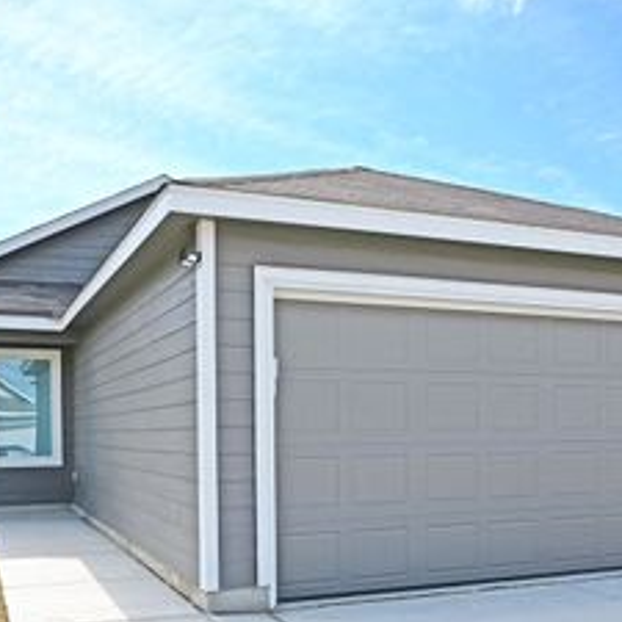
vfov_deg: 47.1
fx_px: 691
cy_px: 446
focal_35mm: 34
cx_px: 213
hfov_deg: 47.7
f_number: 7.1
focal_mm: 12
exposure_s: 1/200
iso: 64
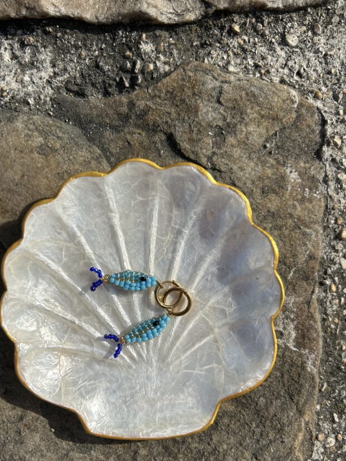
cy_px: 273
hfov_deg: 43.9
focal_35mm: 32
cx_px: 134
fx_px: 426
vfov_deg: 56.4
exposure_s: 1/8696
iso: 50
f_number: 1.5
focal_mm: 5.7
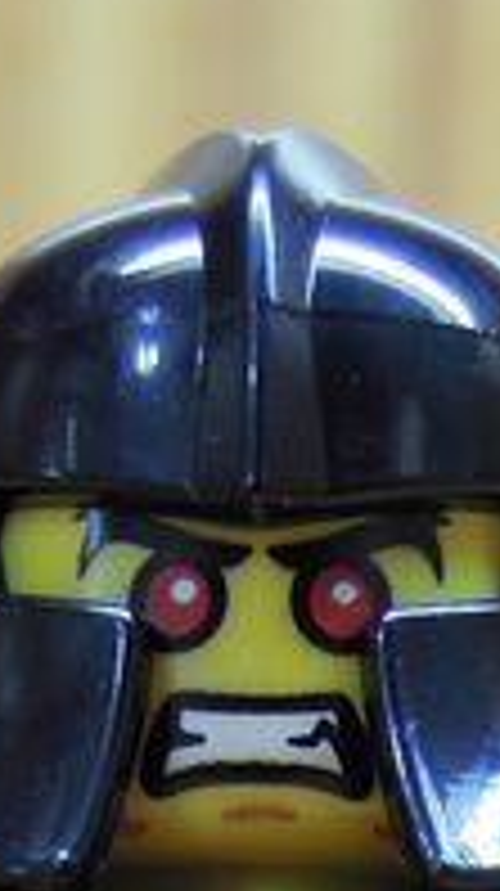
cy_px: 1318
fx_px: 4159
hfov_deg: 6.9
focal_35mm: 176
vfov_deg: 11.7
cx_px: 293
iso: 160
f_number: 2.6
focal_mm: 7.2
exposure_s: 1/13
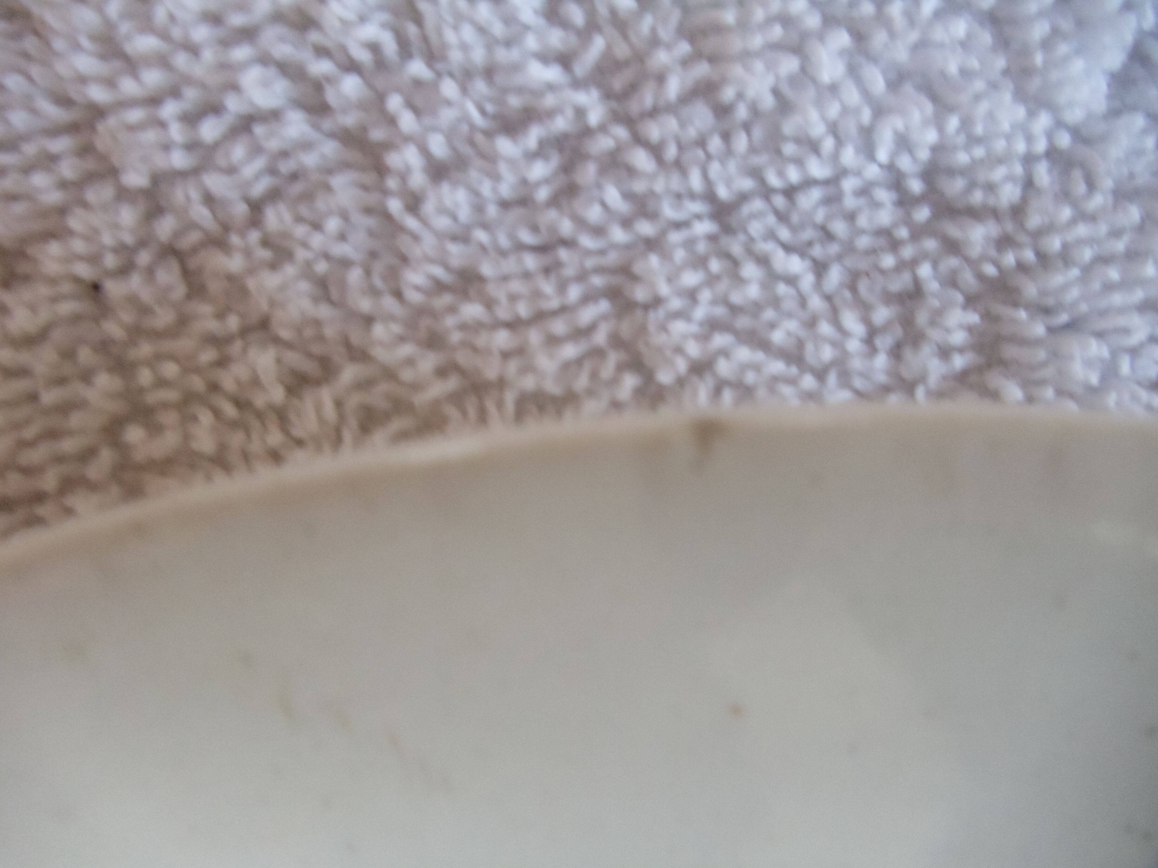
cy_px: 434
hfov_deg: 42.9
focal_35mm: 44
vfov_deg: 32.9
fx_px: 1472
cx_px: 579
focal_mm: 6
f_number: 3.5
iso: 800
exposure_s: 1/15
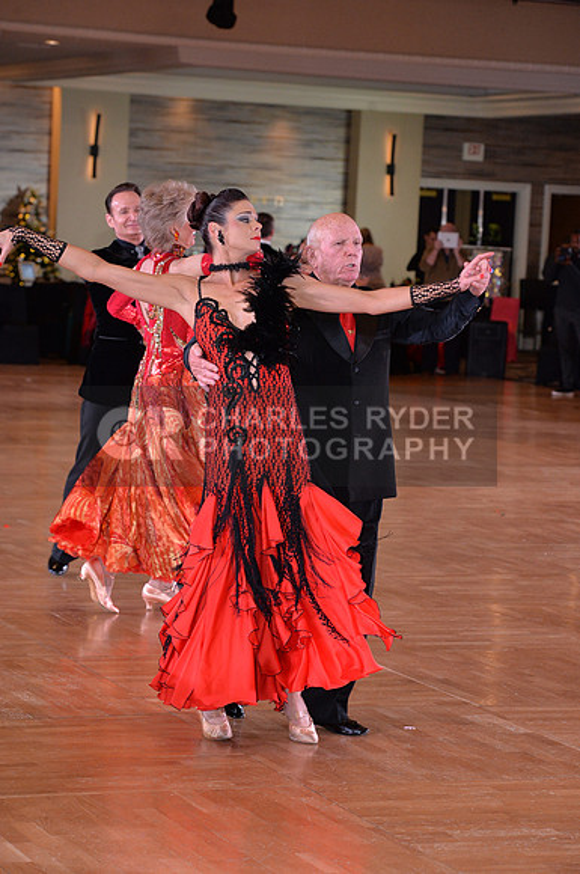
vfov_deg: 16.8
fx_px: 2957
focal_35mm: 122
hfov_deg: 11.2
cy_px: 437
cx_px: 290
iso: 2000
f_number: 5.6
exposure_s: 1/250
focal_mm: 122
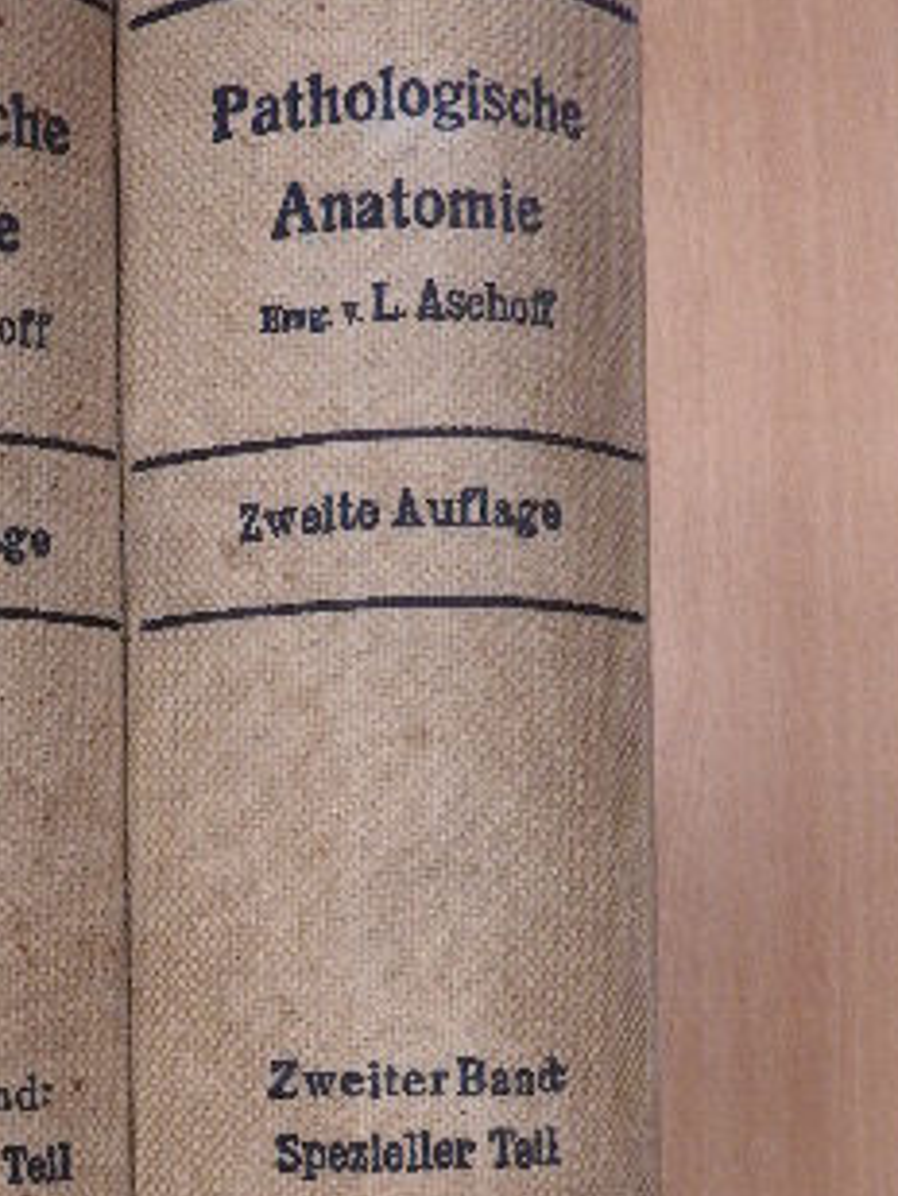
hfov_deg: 24.6
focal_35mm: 58
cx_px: 120
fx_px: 2005
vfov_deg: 32.0
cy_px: 1018
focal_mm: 5
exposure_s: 1/60
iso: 250
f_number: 3.5
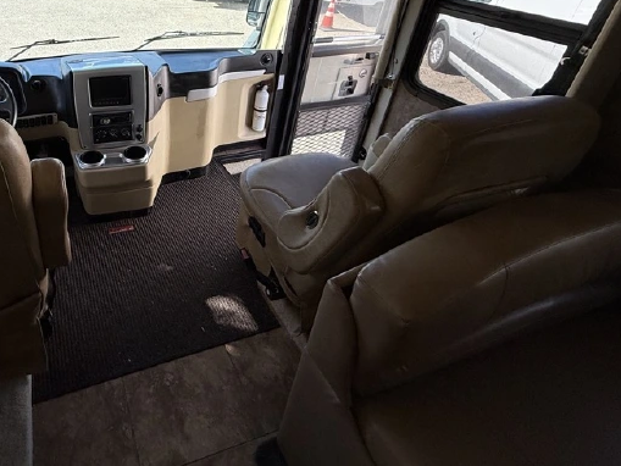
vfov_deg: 57.3
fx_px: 395
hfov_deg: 71.2
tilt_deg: -26.2
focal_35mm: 22
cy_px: 104
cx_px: 155
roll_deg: +0.3
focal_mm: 2.22
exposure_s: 1/376
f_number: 2.2
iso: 50
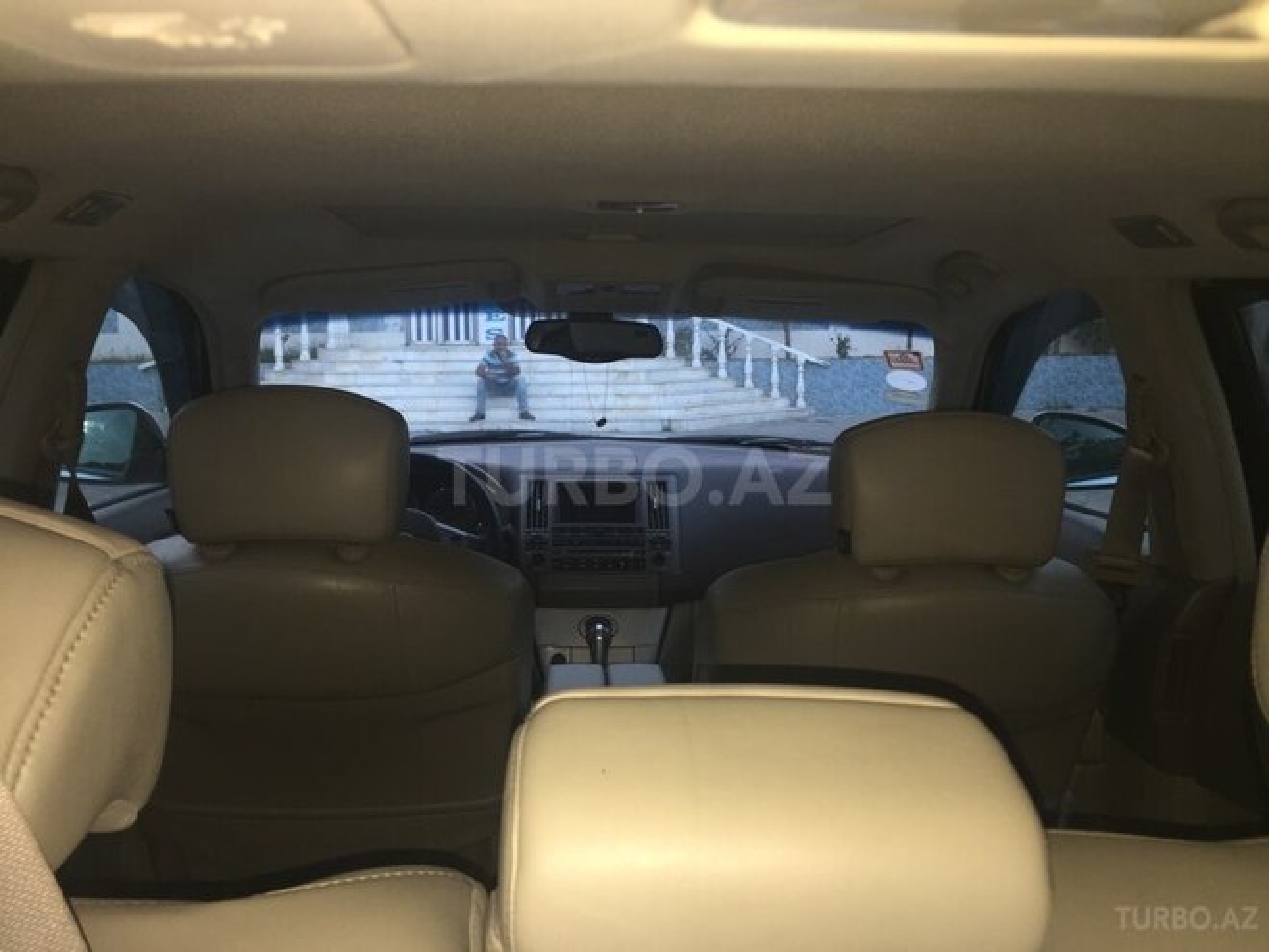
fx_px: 1063
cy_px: 476
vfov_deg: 48.2
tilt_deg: -8.0
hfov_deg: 61.7
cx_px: 634
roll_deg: -0.6
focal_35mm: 29
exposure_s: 1/33
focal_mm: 4.15
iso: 40
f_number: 2.2
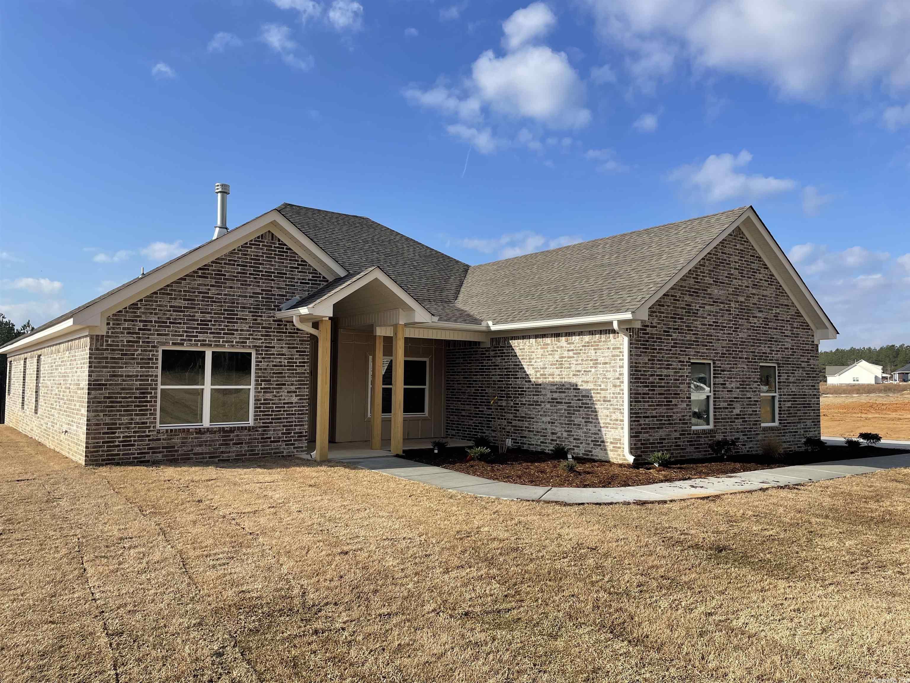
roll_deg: -0.3
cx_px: 455
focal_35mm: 26
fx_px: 683
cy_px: 342
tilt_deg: +2.4
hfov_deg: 67.3
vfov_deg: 53.1
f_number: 1.6
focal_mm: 4.2
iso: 32
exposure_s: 1/3125
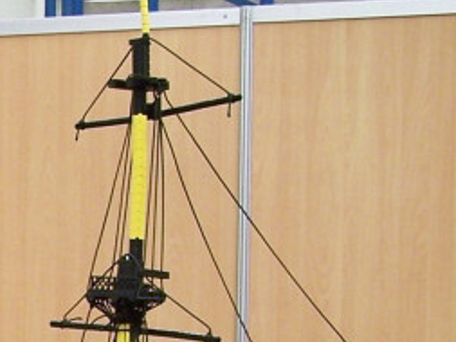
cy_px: 544
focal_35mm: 162
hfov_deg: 11.6
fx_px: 2135
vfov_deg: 8.9
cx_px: -247
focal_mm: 6.7
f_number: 2.8
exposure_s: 1/2
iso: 80
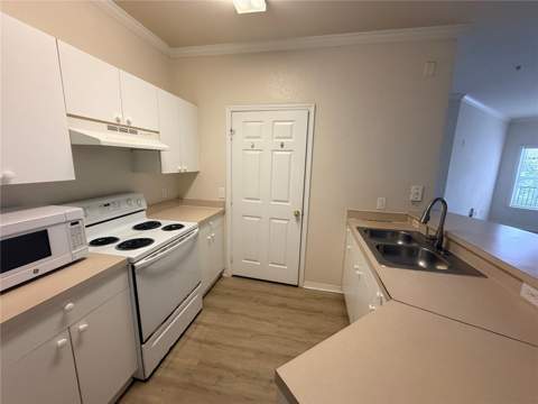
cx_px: 269
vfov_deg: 85.7
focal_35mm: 14
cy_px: 202
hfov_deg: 102.1
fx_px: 218
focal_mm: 2.22
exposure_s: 1/60
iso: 250
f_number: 2.2
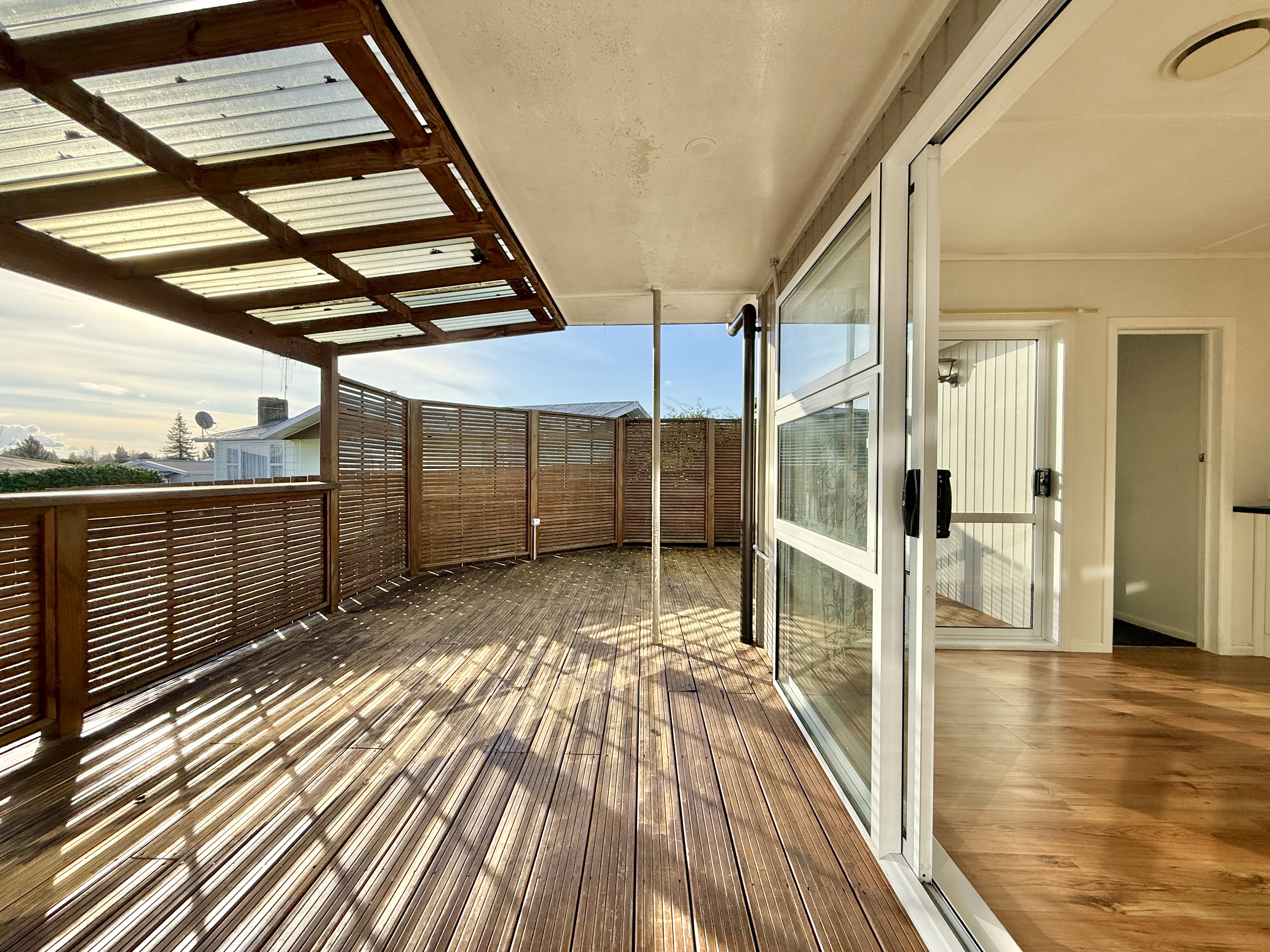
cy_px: 476
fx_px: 514
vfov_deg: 85.7
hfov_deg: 102.1
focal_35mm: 14
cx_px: 635
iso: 64
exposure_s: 1/1145
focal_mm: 2.22
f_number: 2.2
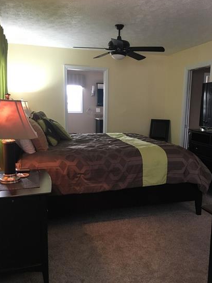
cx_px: 115
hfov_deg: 44.1
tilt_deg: -8.9
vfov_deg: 56.8
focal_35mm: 32
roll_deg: -1.0
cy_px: 148
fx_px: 261
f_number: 2.2
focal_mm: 4.15
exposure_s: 1/15
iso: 200
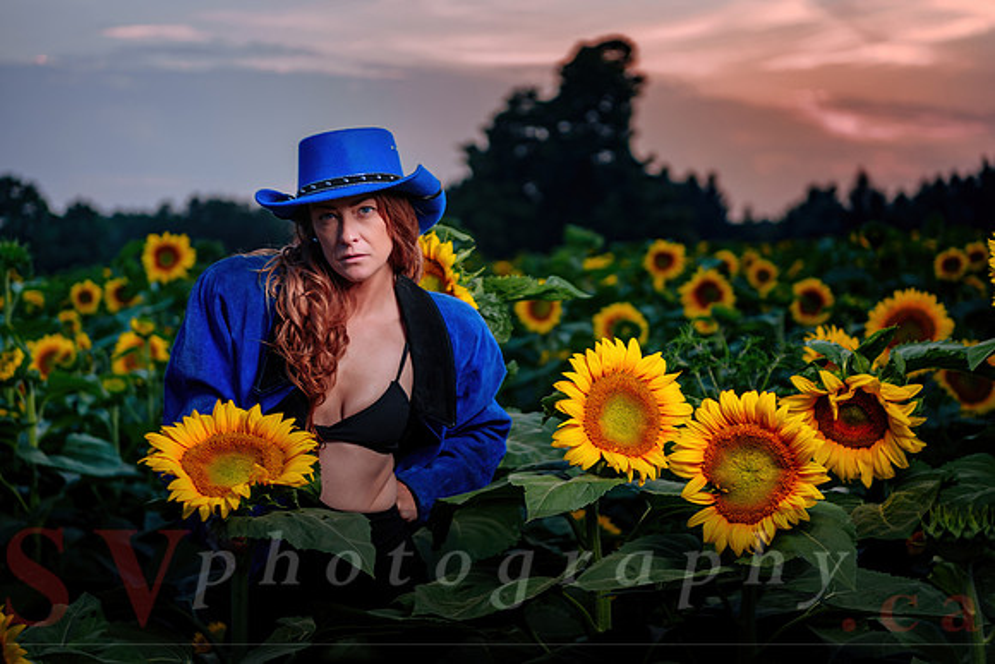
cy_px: 332
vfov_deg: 19.1
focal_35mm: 71
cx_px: 492
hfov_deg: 28.3
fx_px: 1976
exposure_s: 1/60
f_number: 3.5
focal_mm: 70
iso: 64
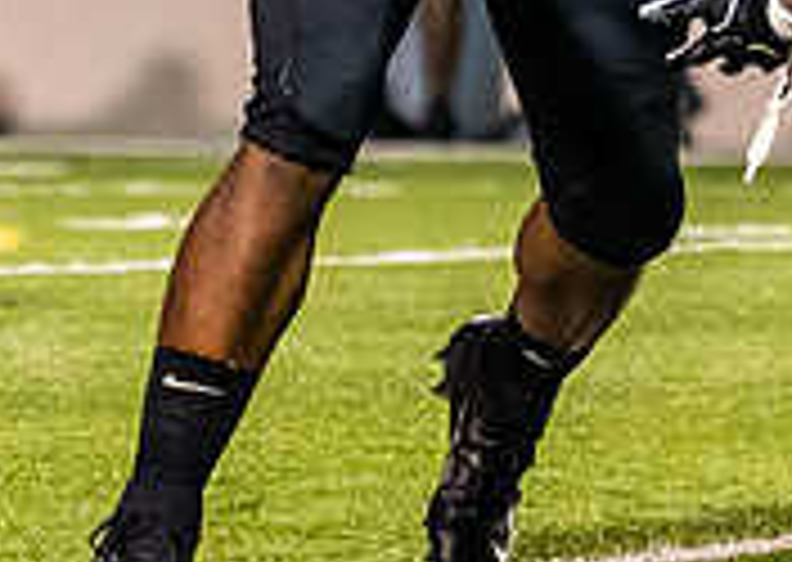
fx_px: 24875
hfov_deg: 1.8
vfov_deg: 1.3
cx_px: 828
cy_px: -322
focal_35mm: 1108
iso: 6400
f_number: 5.6
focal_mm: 235
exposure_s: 1/800
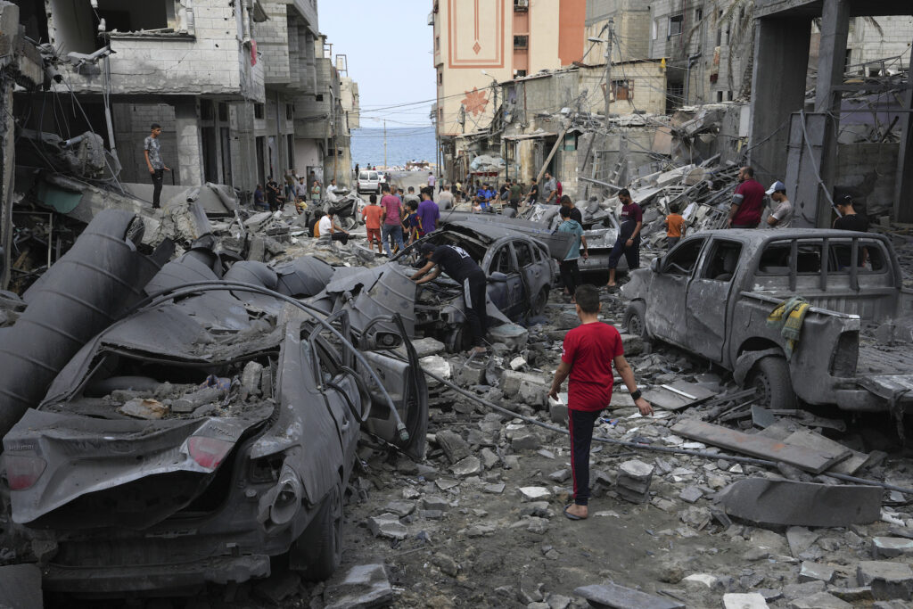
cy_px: 304
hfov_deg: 54.4
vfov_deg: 37.9
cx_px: 456
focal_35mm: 35
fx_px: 888
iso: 200
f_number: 9
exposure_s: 1/400
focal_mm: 35
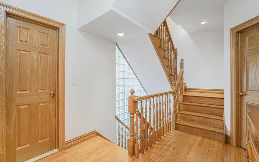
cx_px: 129
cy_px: 79
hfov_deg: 94.4
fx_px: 120
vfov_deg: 68.0
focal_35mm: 17
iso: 100
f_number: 5
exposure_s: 1/50
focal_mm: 16
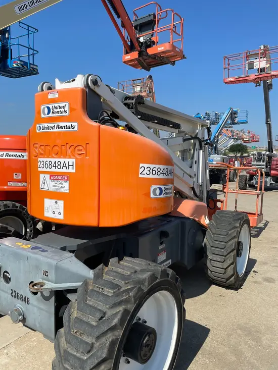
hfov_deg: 53.1
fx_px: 278
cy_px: 185
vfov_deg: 67.3
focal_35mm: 26
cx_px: 139
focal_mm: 4.2
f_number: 1.6
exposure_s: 1/5556
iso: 50
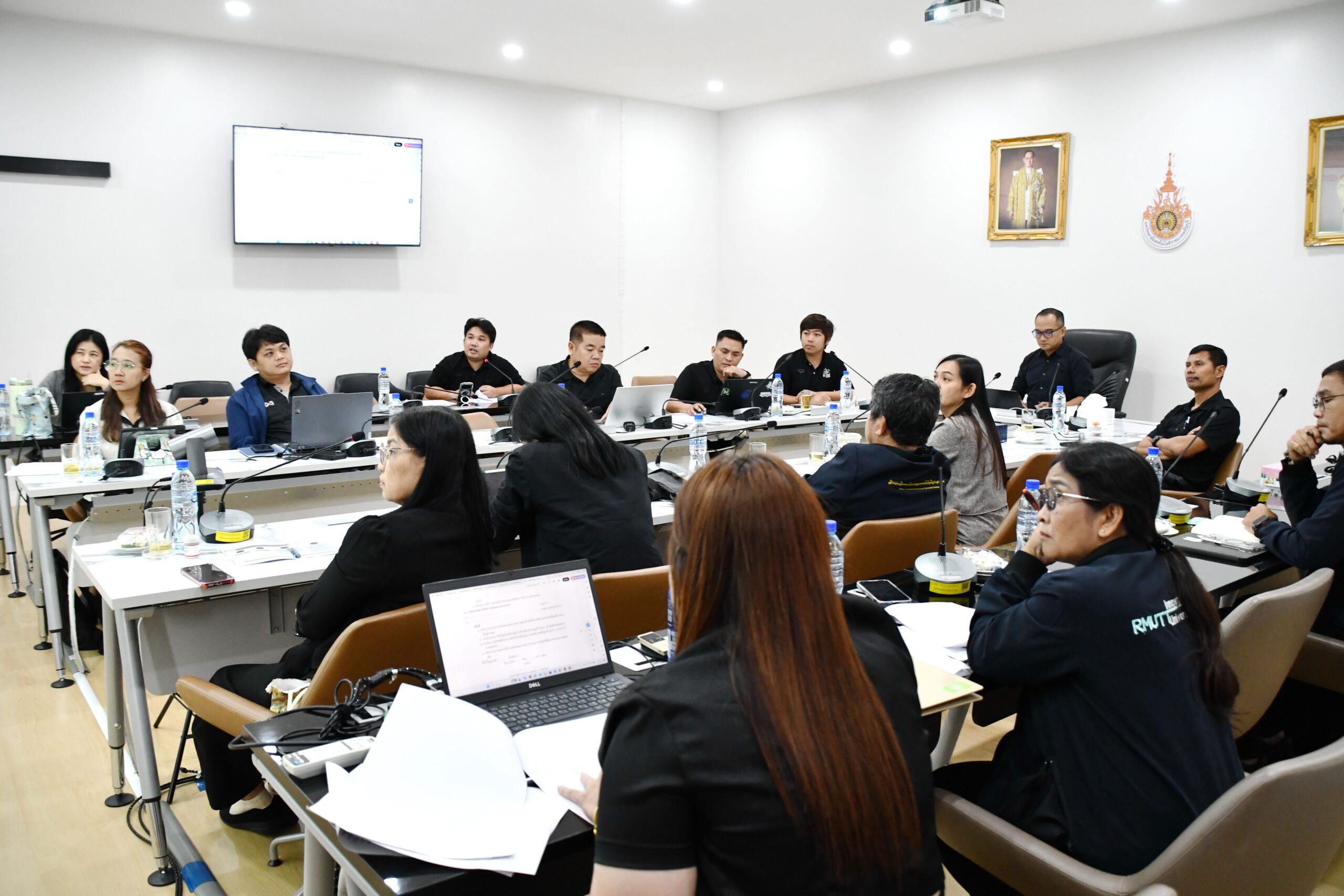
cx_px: 672
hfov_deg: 67.4
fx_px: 1008
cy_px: 448
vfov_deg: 47.9
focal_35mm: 27
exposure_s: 1/125
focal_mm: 18
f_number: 3.5
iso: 1600
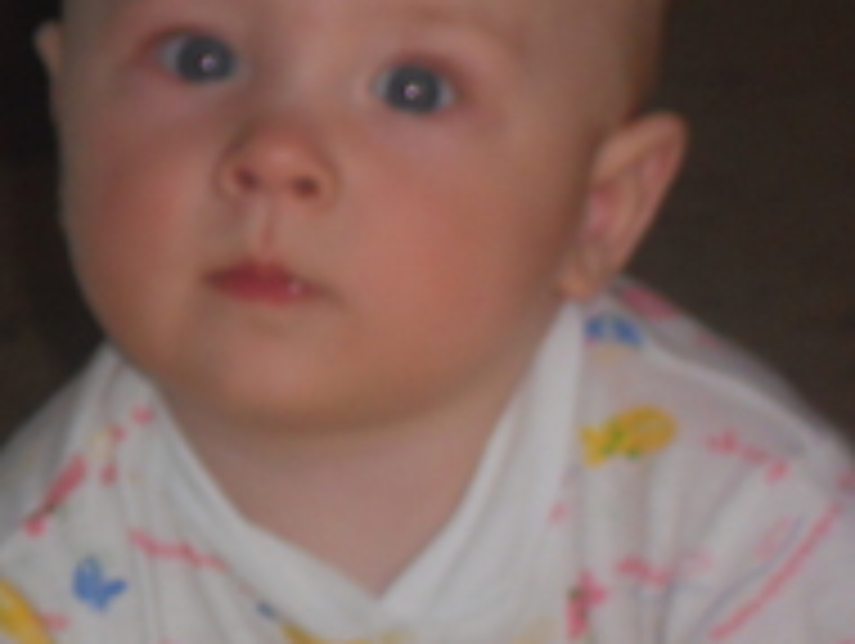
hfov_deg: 7.7
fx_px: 6331
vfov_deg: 5.8
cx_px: 112
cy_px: 194
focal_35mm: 256
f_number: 5.9
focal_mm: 19.6
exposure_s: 1/60
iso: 200
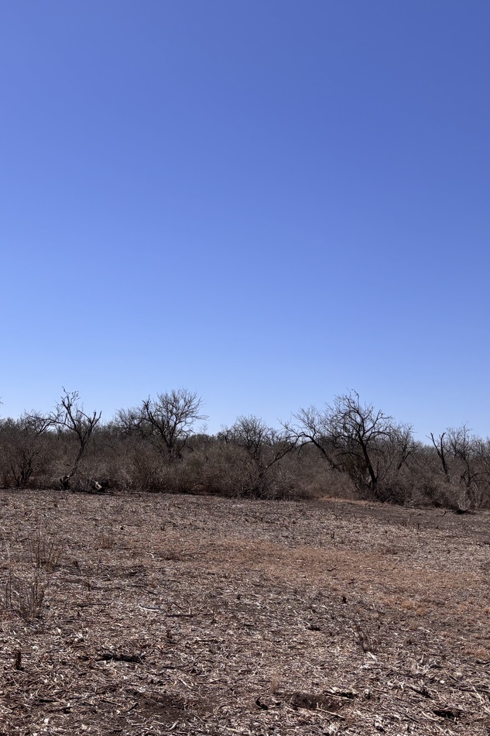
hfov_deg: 32.3
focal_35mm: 41
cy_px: 343
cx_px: 156
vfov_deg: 47.4
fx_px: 837
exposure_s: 1/5952
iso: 50
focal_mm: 5.96
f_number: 1.6
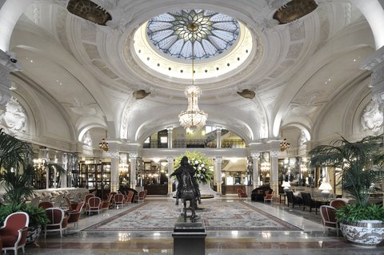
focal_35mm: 18
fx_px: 192
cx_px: 192
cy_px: 128
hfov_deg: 90.1
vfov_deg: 67.2
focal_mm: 12
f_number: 11
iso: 400
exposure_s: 1
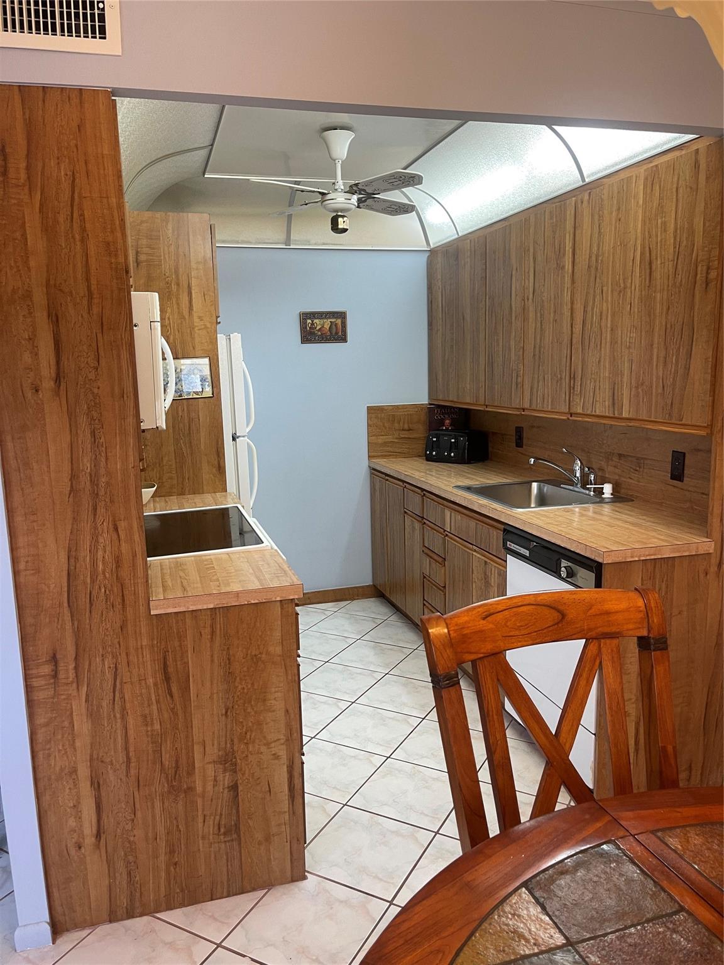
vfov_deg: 67.3
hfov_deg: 53.1
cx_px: 362
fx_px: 725
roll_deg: +1.3
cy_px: 482
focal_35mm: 26
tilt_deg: -9.6
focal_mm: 5.1
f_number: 1.6
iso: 125
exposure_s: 1/60
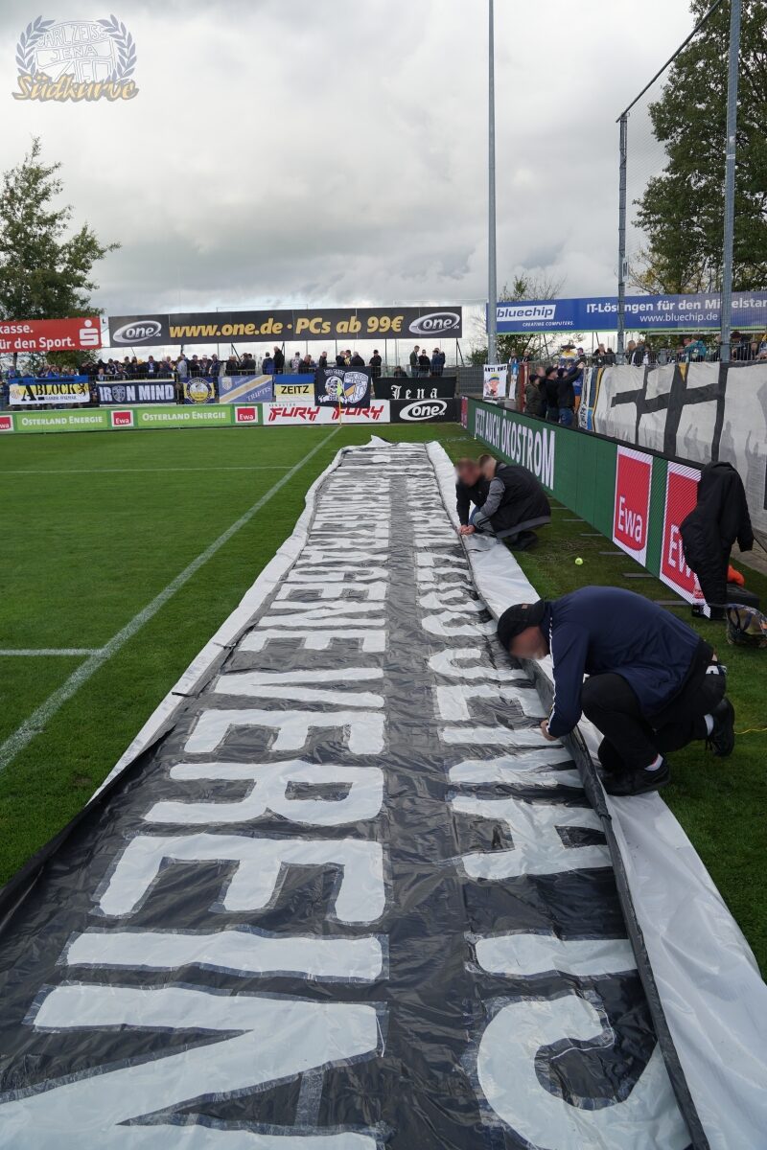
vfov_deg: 67.4
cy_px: 575
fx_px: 863
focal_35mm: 27
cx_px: 384
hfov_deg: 47.9
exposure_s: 1/100
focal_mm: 18
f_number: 8
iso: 100
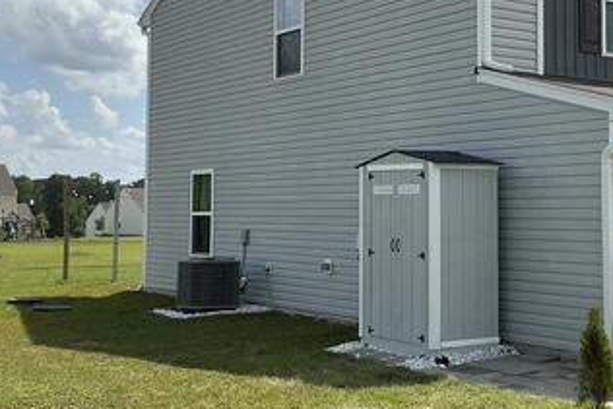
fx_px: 1005
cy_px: 138
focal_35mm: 59
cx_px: 452
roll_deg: -0.4
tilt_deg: +4.9
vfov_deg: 22.9
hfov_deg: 33.3
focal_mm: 3
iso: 25
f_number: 1.8
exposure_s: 1/2667
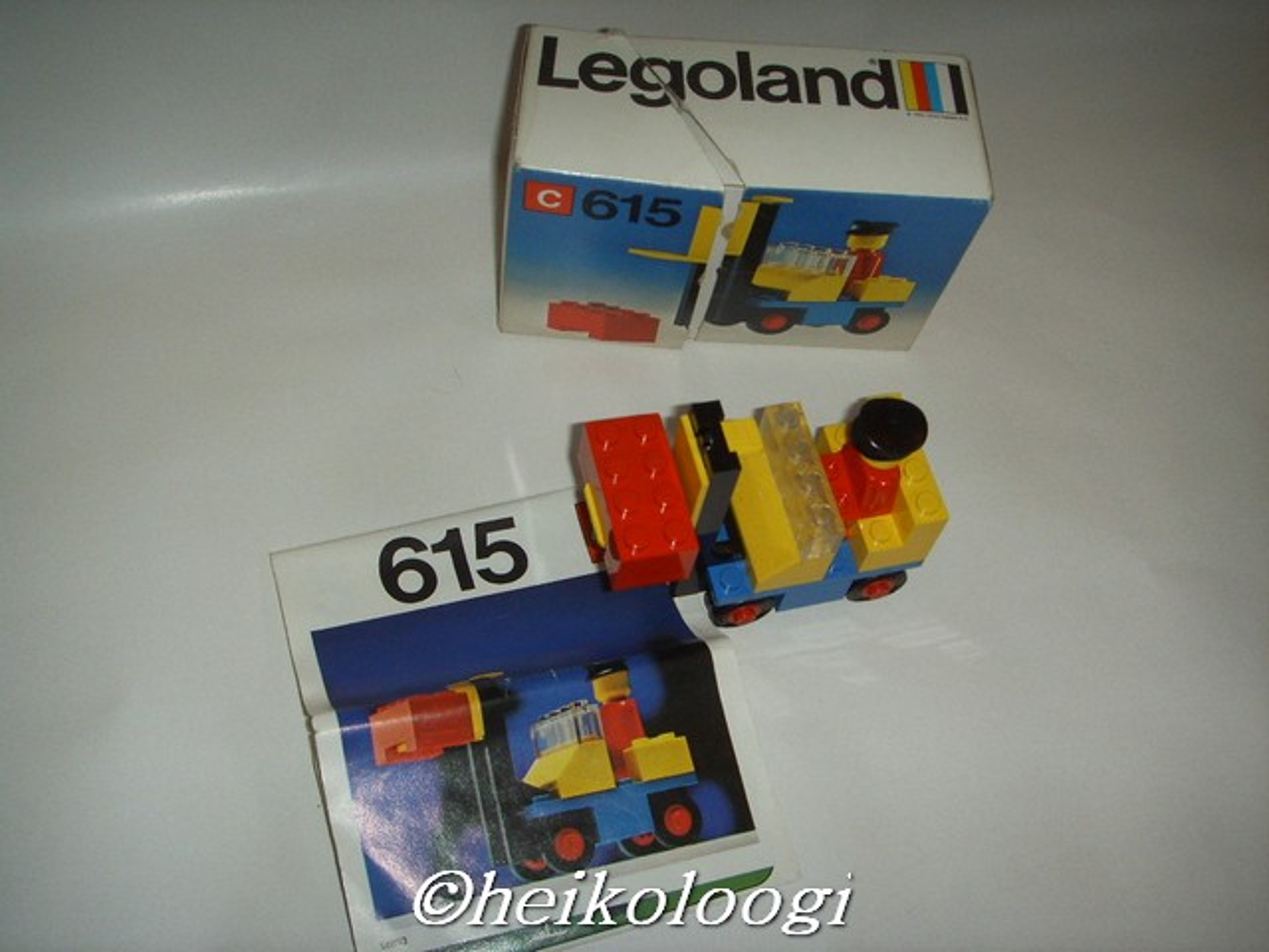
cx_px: 634
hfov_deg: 47.9
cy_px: 476
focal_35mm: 39
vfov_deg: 36.8
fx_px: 1430
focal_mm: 6.6
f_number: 3.5
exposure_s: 1/45
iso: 100
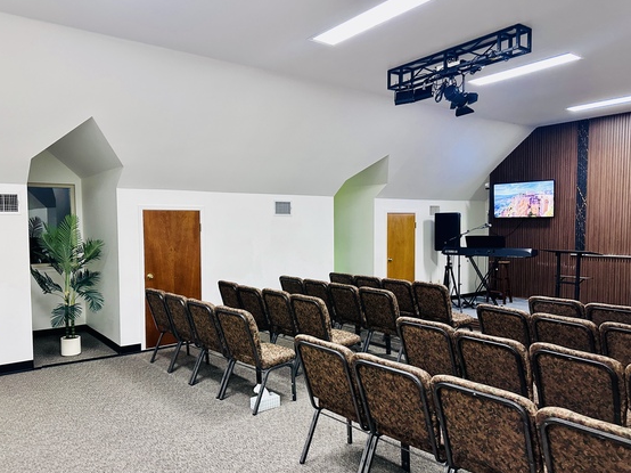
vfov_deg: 53.0
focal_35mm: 26
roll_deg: -0.4
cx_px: 290
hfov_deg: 67.2
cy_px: 253
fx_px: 474
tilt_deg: -2.1
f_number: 1.78
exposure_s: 1/60
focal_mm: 6.86
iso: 500
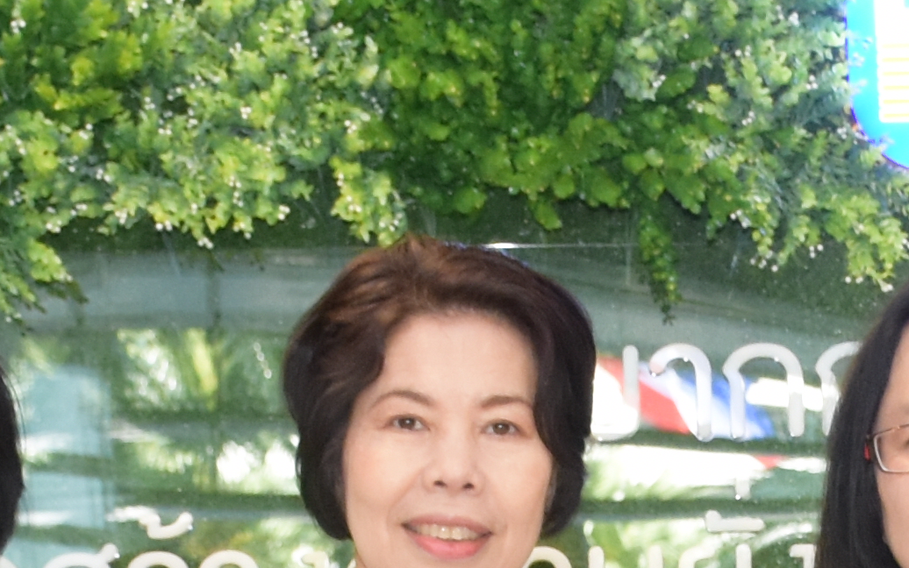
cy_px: 1072
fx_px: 5921
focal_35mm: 239
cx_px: 897
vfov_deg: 5.4
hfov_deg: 8.7
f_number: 5.6
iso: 1000
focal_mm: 27
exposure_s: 1/60
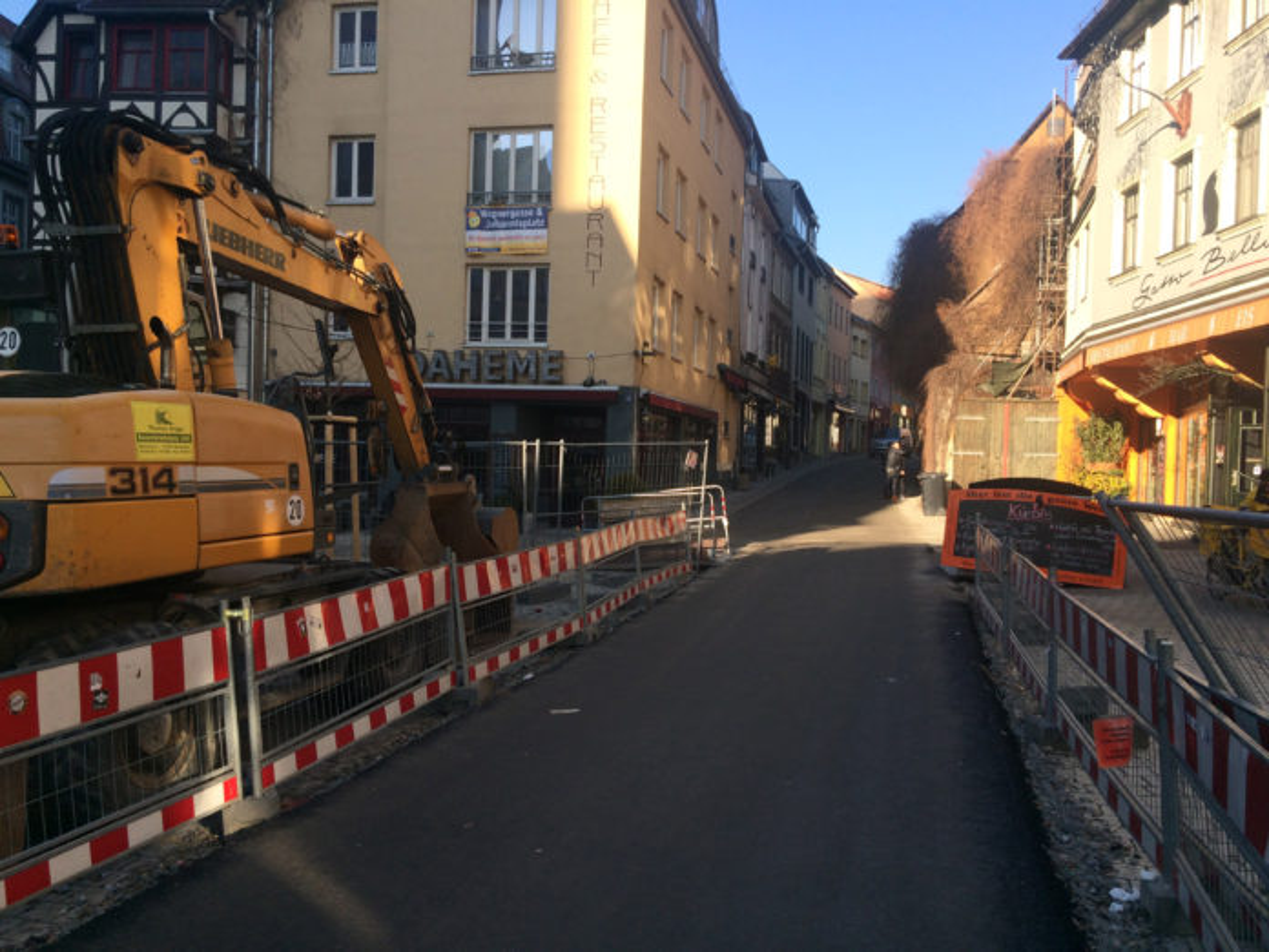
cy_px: 476
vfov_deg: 48.2
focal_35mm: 29
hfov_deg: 61.7
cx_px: 634
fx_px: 1063
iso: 32
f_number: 2.2
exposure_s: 1/760
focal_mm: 4.15
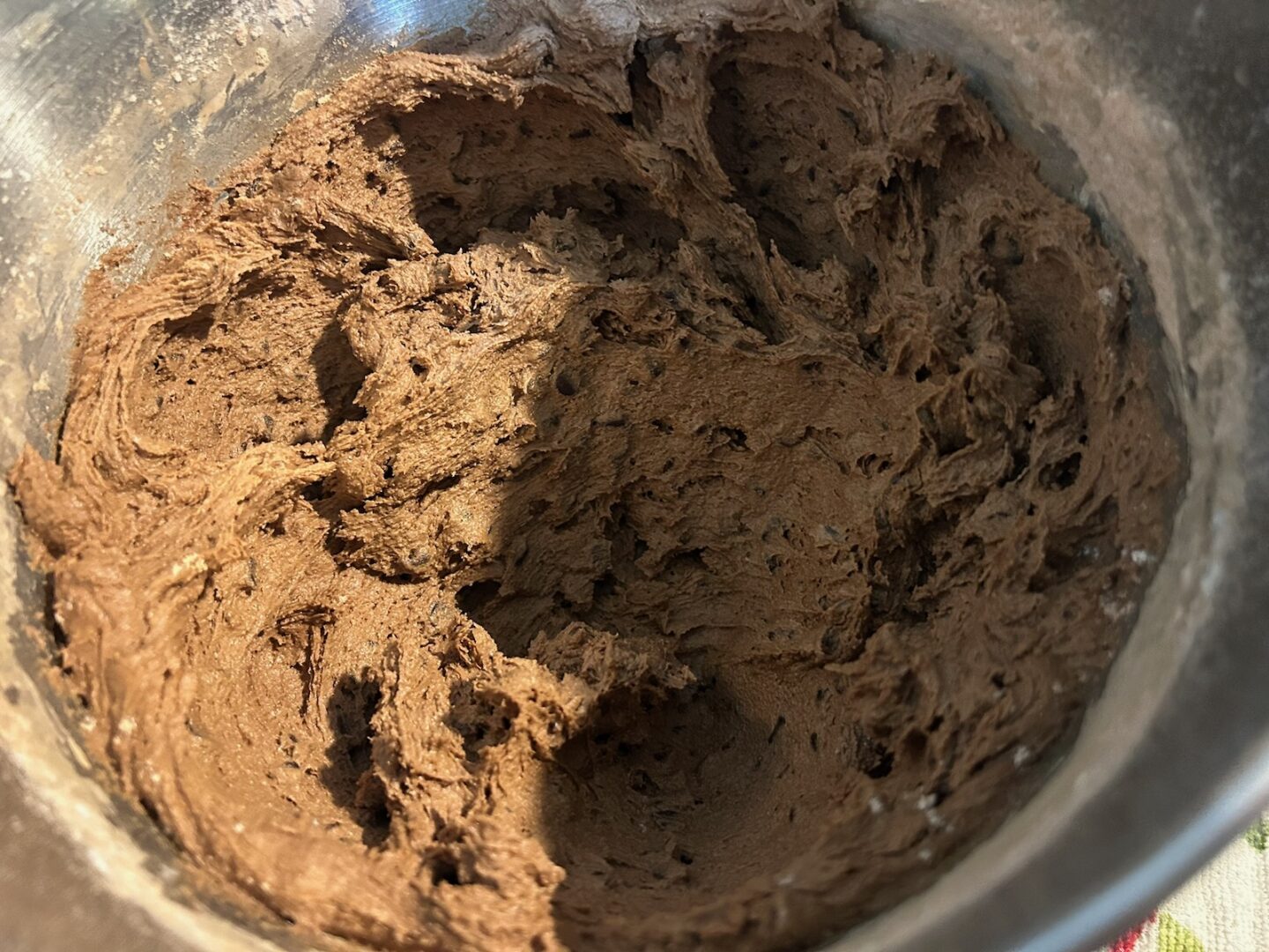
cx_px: 634
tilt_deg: -63.4
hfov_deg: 67.3
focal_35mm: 26
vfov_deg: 53.1
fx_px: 953
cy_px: 476
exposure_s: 1/30
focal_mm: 5.7
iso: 500
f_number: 1.5
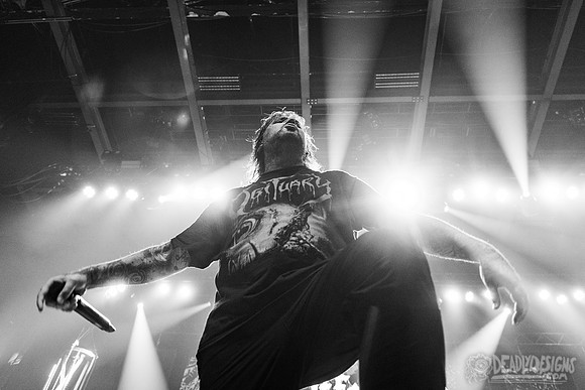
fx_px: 464
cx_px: 292
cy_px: 158
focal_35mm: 29
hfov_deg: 64.5
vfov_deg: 45.4
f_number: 3.5
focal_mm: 24
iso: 3200
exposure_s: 1/320
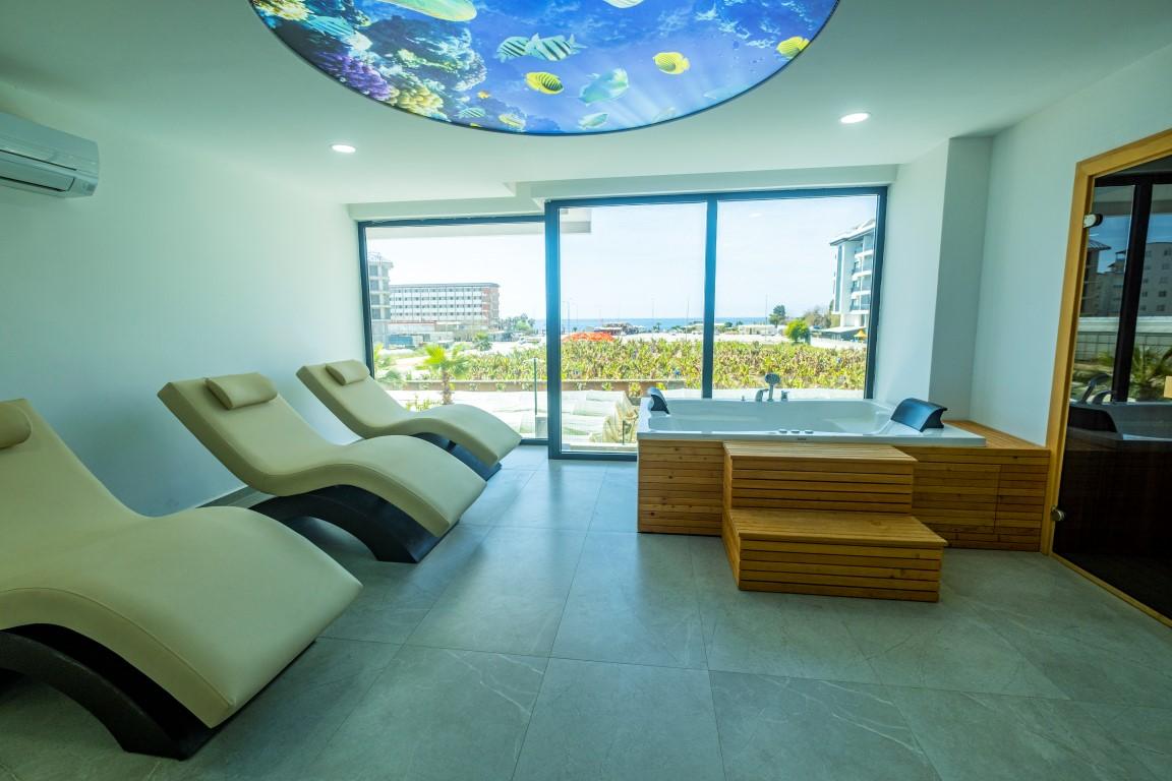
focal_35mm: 15
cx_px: 586
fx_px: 488
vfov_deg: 77.3
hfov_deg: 100.4
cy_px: 390
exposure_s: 1/90
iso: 320
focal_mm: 10
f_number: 5
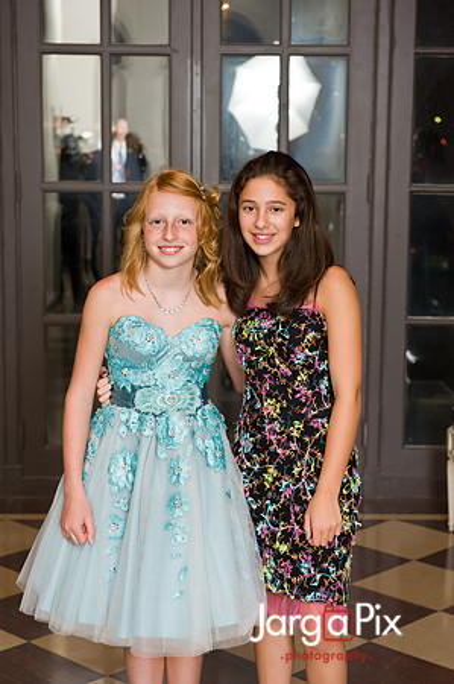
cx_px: 227
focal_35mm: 70
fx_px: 1327
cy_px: 342
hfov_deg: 19.4
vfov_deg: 28.9
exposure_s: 1/125
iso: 1600
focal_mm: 70
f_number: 5.6
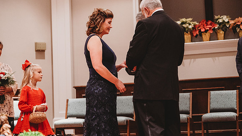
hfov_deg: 22.0
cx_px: 121
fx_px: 622
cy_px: 58
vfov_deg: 12.5
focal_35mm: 97
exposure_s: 1/200
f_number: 4
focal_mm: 92
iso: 5000
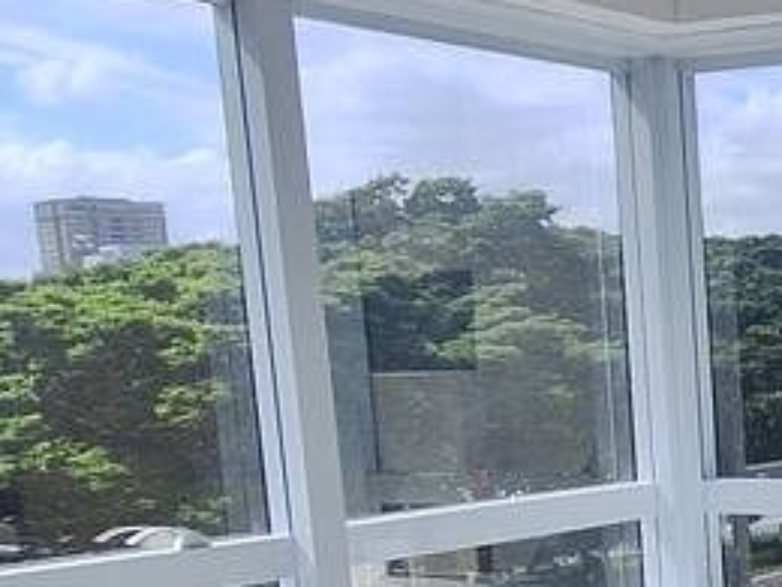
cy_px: 650
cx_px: 1083
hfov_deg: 23.2
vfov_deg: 19.5
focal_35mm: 72
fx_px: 1627
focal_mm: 1.74
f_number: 2.2
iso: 40
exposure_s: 1/351
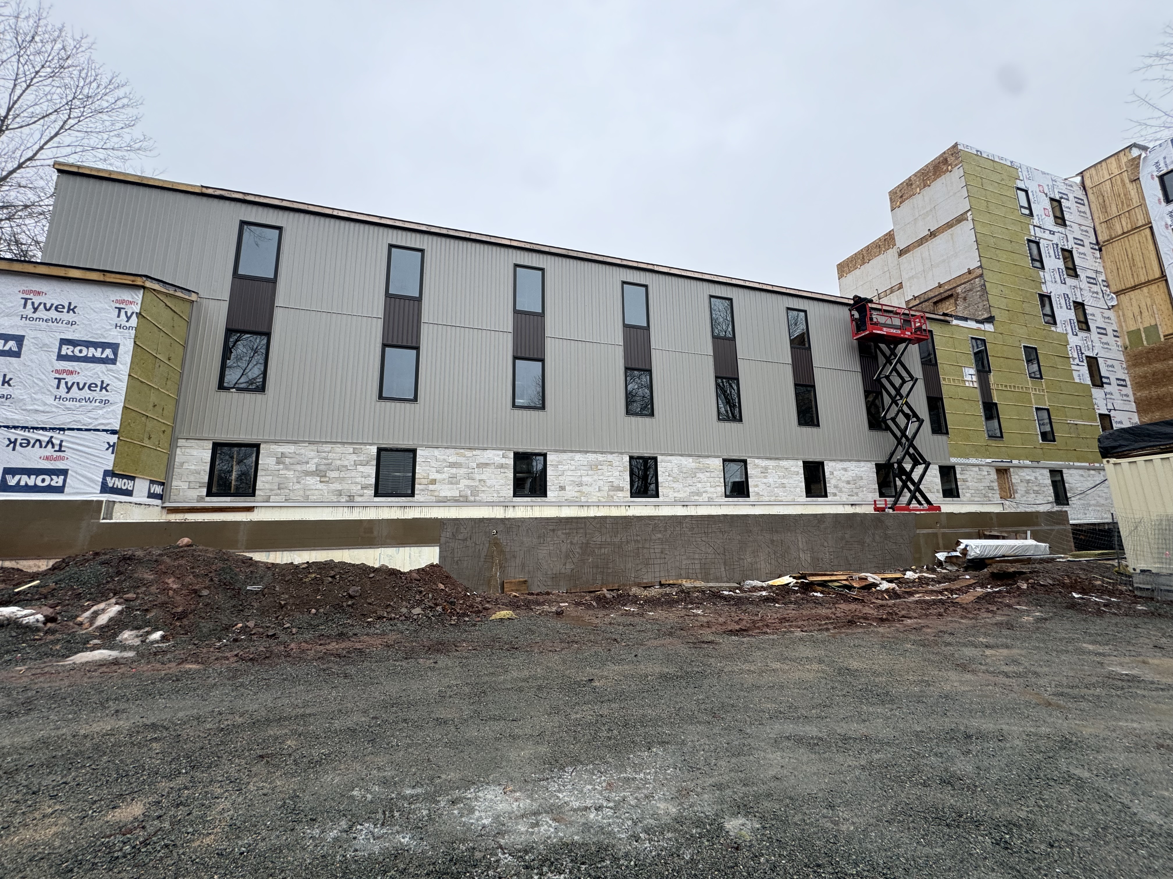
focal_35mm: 14
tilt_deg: +10.2
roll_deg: +1.8
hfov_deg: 102.1
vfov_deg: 85.7
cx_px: 586
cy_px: 440
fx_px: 474
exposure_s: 1/136
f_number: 2.2
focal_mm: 2.22
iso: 40
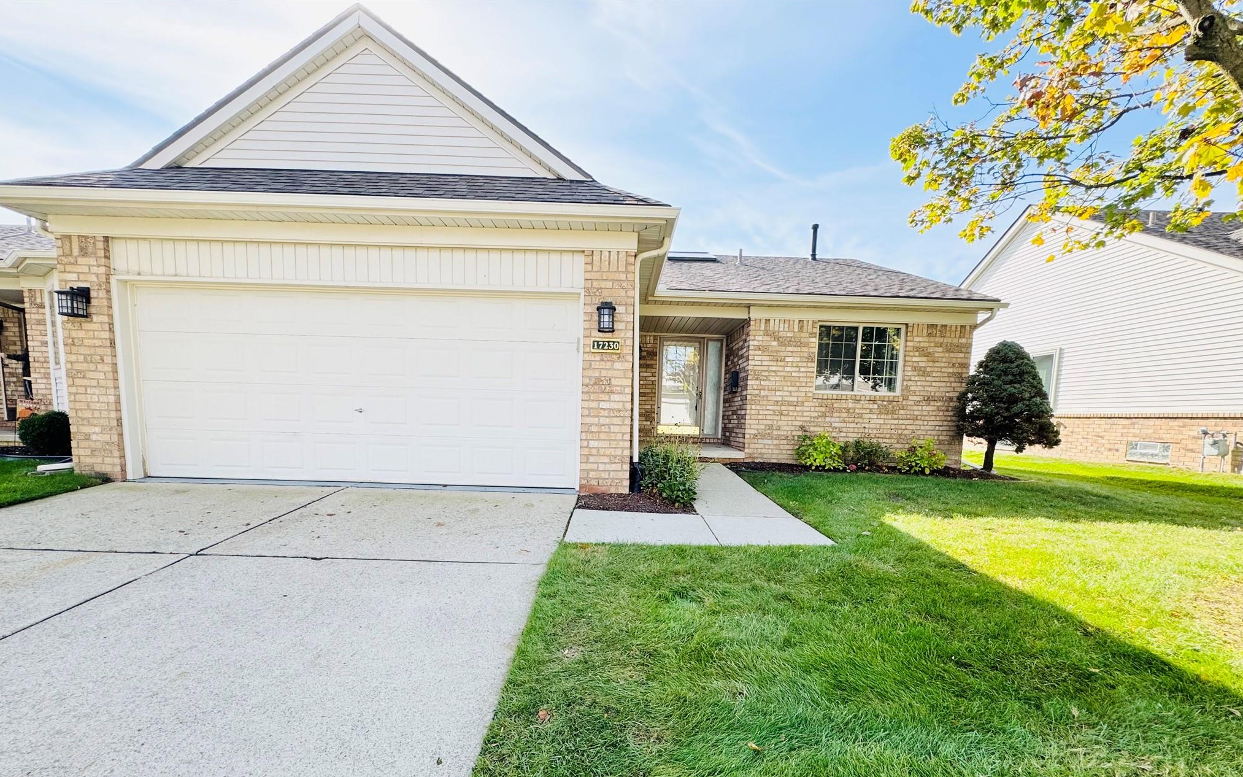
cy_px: 470
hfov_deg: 101.5
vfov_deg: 73.9
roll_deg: -2.3
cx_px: 620
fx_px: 508
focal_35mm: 15
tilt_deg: -6.9
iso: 40
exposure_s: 1/556
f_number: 2.2
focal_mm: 2.22
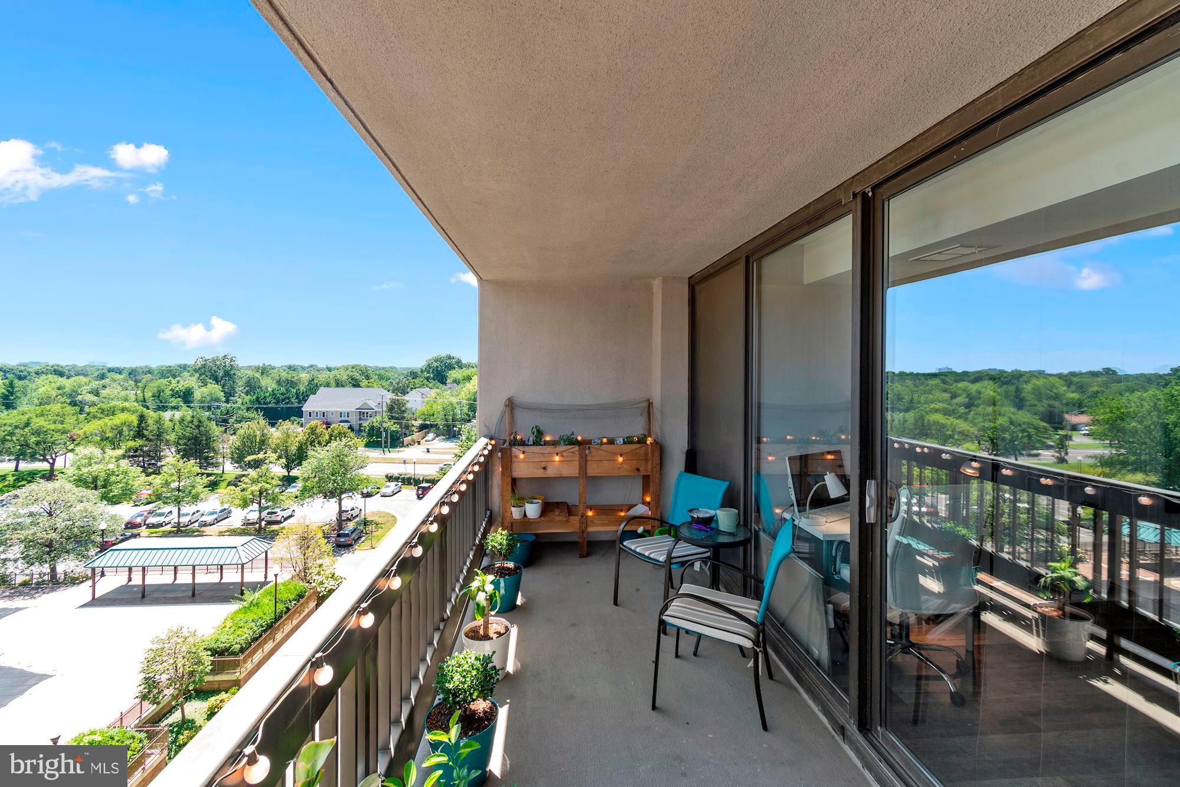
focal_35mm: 15
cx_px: 590
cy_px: 394
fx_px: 492
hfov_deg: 100.4
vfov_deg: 77.3
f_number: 8
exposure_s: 1/40
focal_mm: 10
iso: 200
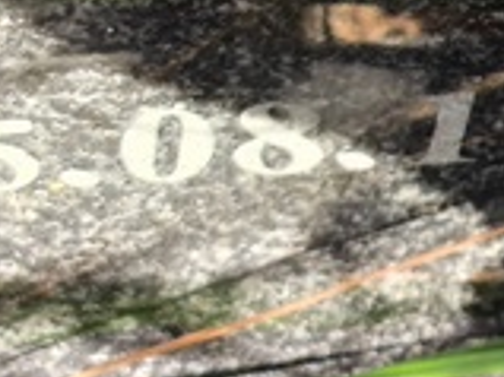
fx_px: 3666
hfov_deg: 7.6
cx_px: 876
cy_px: -374
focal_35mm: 252
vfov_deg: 5.8
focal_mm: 4.71
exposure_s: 1/100
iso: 64
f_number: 1.7
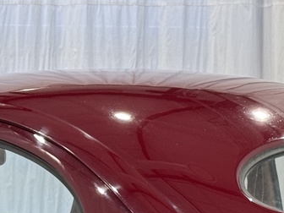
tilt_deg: -9.2
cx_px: 176
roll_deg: +0.8
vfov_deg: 7.0
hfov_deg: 9.6
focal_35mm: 206
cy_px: 408
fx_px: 1690
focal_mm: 6.76
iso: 80
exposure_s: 1/50
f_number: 1.78
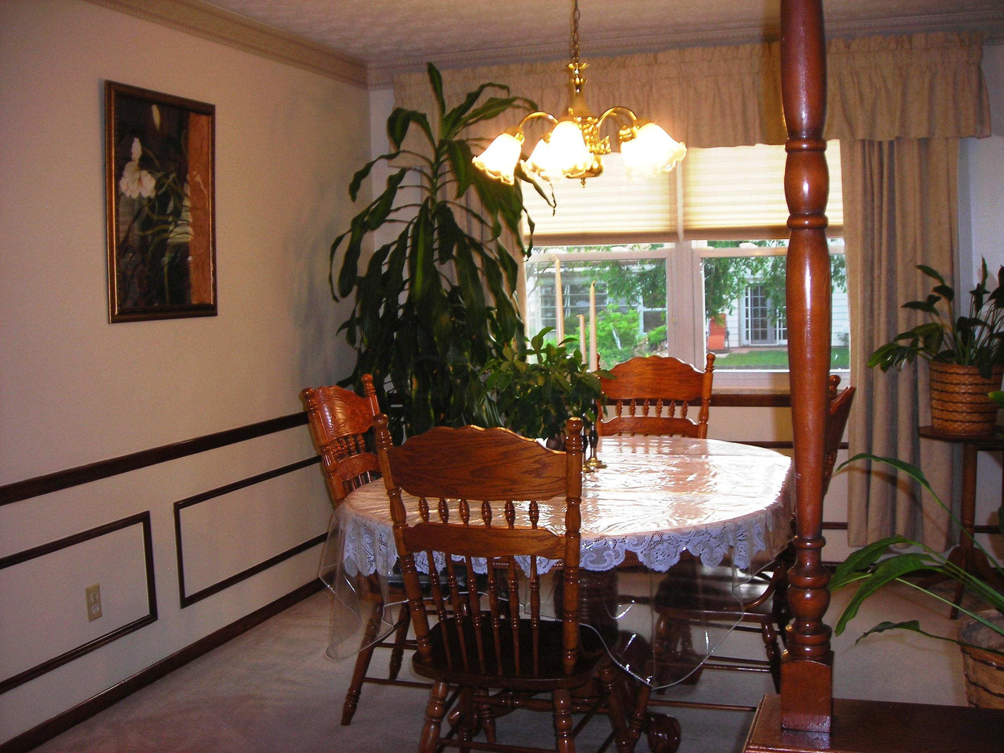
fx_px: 1102
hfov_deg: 49.0
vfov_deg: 37.7
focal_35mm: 38
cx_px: 502
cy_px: 376
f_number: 3.2
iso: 53
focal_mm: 6.3
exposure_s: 1/30
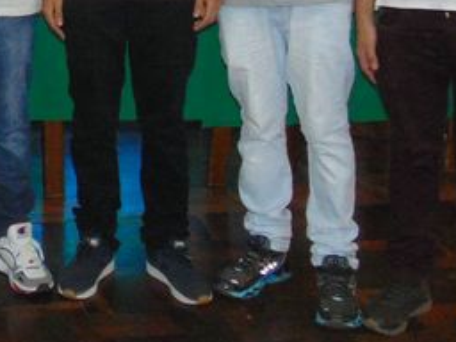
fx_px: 1317
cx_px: -66
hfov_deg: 18.7
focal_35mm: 100
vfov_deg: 13.9
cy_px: -159
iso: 200
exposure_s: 1/30
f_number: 3
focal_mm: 4.5
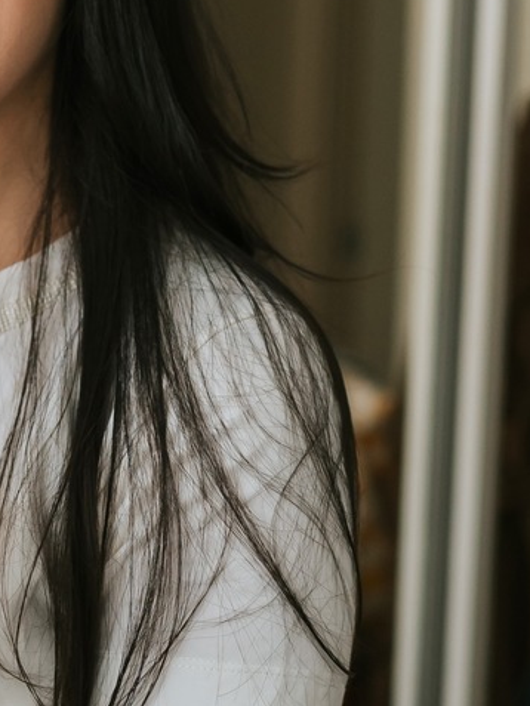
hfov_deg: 11.4
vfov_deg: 15.5
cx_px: -164
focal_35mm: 127
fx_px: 2591
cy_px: 315
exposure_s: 1/200
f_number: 2.5
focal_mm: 35
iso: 1000
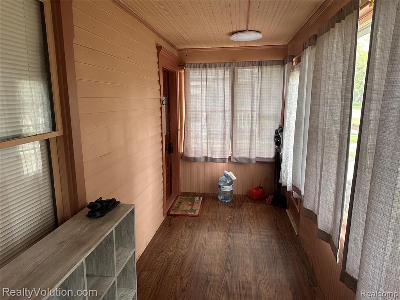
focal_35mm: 24
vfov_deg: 56.8
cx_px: 200
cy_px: 150
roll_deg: +0.7
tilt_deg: -10.0
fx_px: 277
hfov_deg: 71.6
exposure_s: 1/60
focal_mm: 6.86
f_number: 1.78
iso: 320
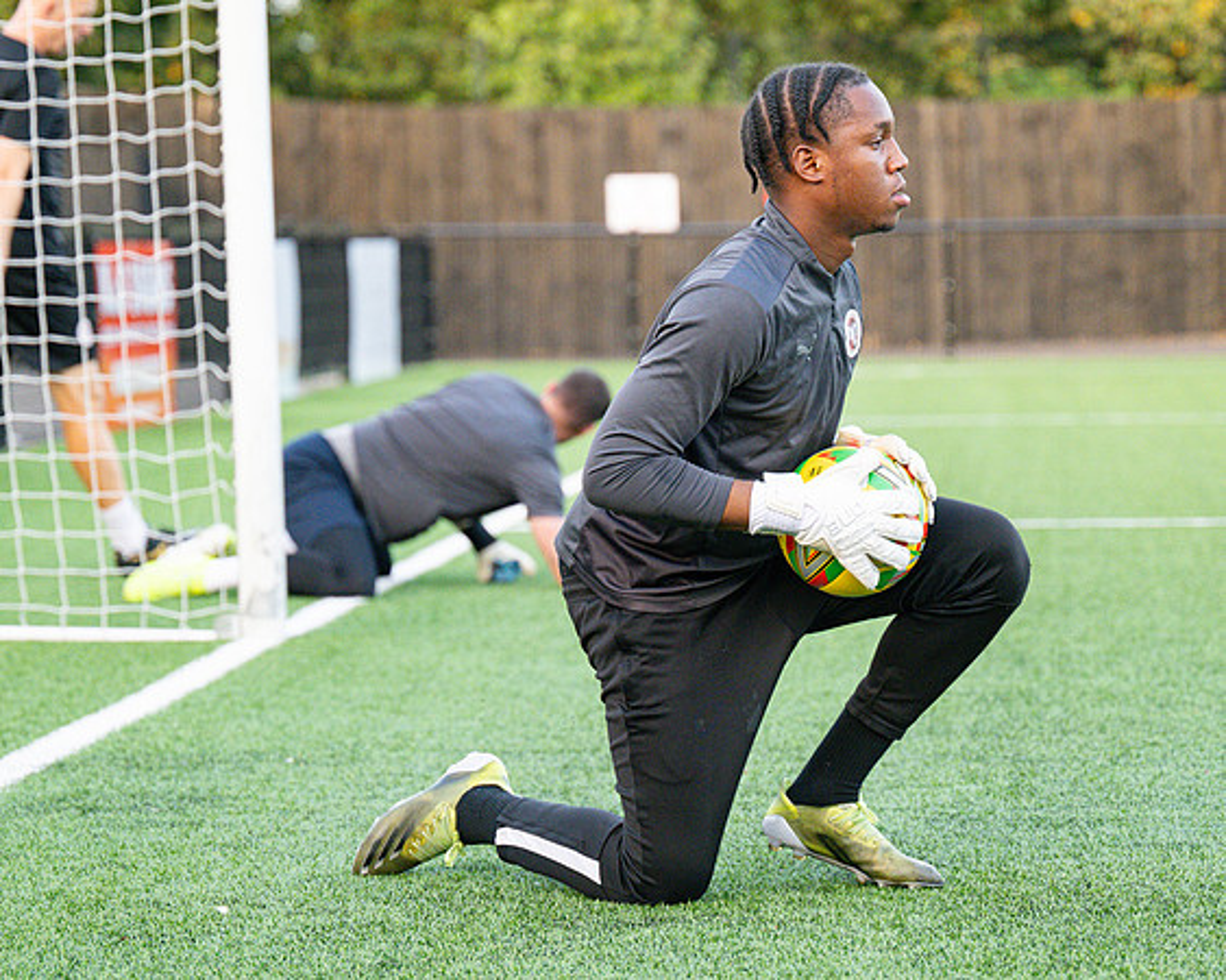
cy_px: 458
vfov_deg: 10.1
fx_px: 5537
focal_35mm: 153
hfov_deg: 12.6
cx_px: 643
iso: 2000
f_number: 4
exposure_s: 1/800
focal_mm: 120
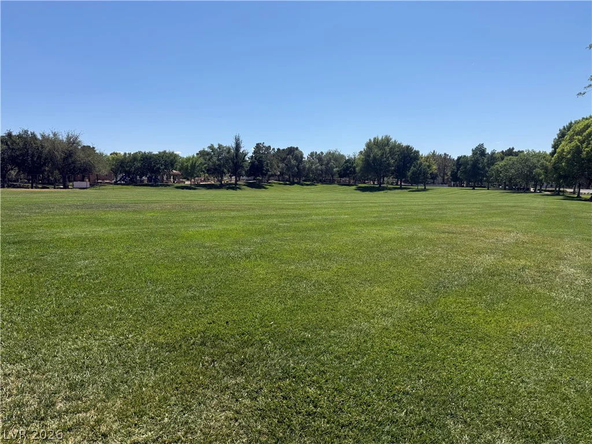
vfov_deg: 56.8
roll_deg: -0.5
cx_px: 296
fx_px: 410
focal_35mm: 24
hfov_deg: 71.6
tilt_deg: -4.2
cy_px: 222
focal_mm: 6.76
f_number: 1.78
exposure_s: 1/5319
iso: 80
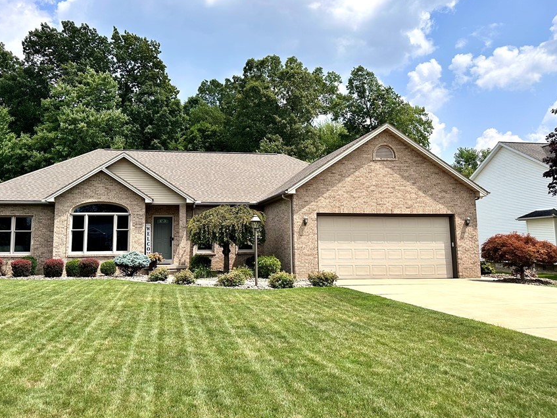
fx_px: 467
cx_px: 228
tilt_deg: +6.6
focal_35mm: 29
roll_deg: +0.2
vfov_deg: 48.1
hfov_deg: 61.2
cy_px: 183
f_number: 1.78
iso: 80
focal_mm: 6.86
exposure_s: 1/4762
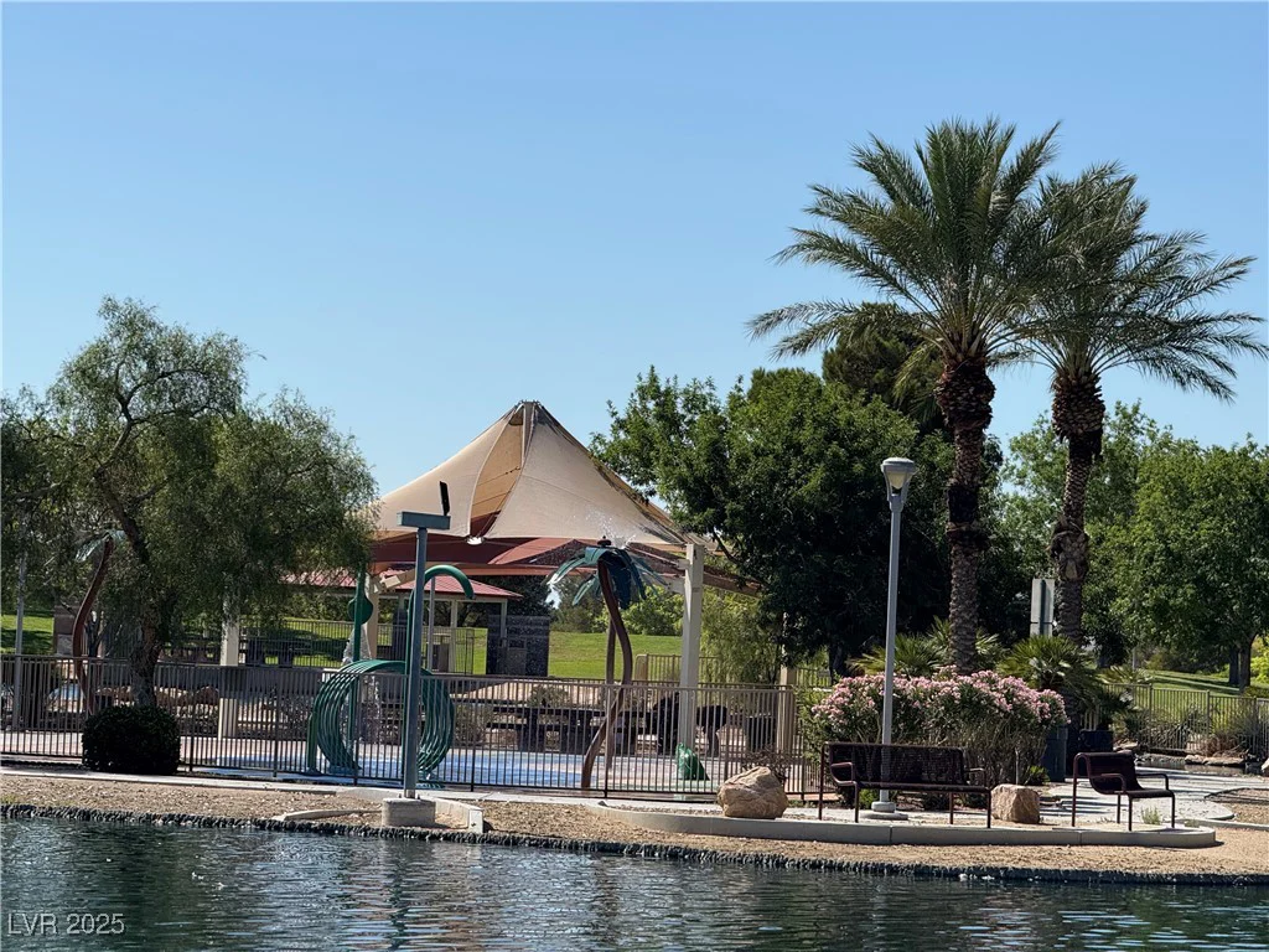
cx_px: 634
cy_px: 476
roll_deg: -3.0
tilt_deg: +3.0
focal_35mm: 120
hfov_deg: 16.4
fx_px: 4399
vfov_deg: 12.3
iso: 50
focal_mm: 15.66
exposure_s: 1/2212
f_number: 2.8
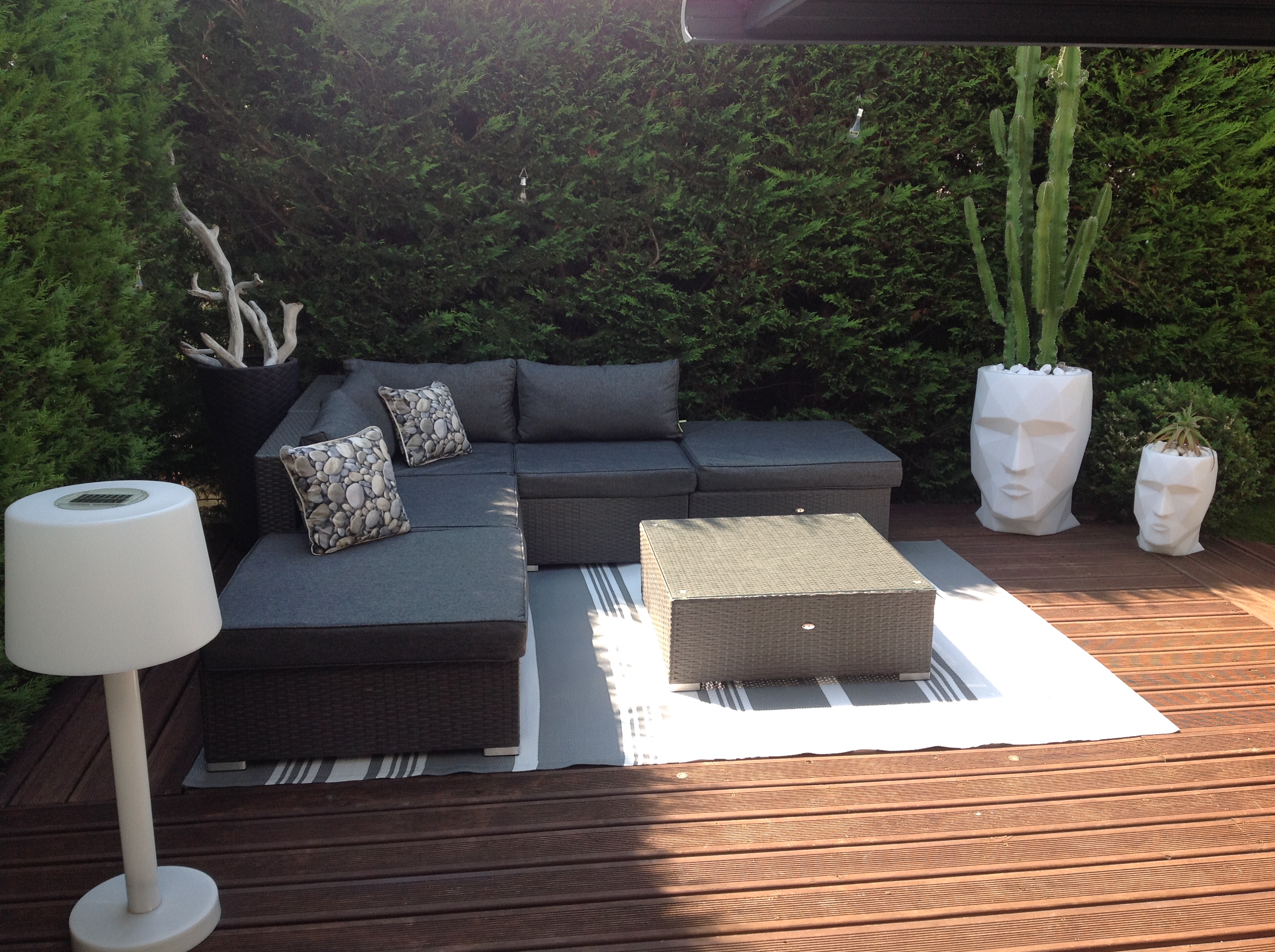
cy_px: 476
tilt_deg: -13.7
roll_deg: -0.3
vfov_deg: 40.6
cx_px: 638
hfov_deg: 52.7
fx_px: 1287
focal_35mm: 35
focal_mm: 4.28
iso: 50
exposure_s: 1/308
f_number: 2.4
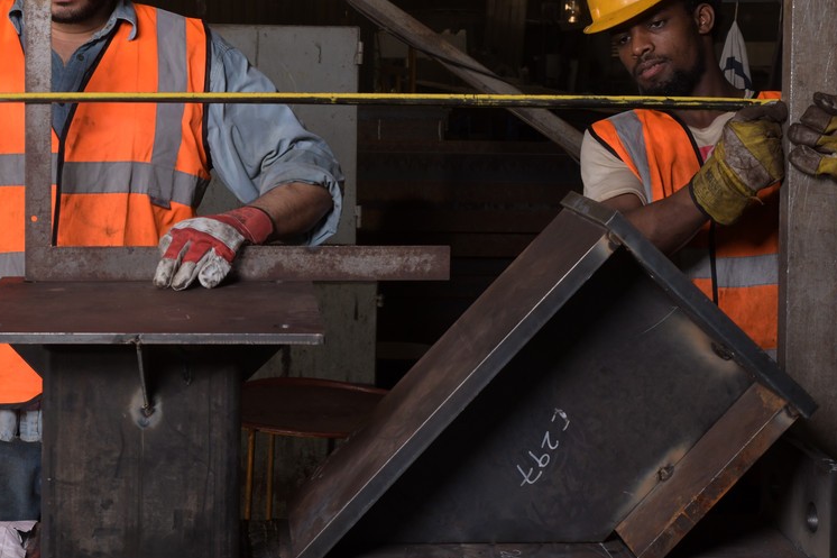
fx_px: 1720
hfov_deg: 27.3
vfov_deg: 18.3
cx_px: 341
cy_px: 126
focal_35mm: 74
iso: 1000
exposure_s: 1/200
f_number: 10
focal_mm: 46
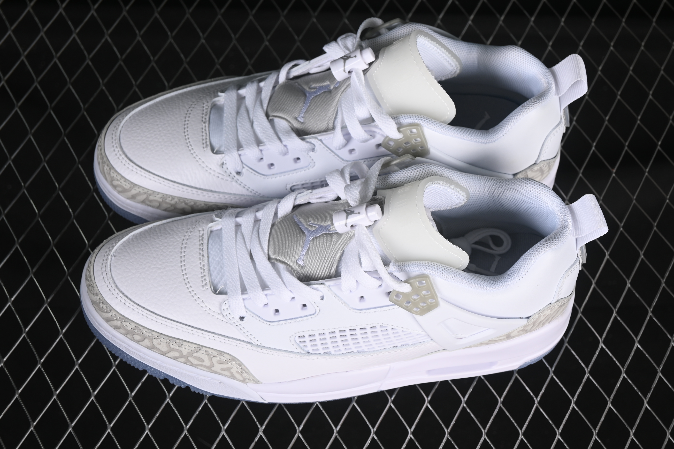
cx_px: 337
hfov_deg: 27.0
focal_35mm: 75
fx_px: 1404
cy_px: 224
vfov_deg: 18.2
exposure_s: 1/100
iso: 160
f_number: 7.1
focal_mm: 50
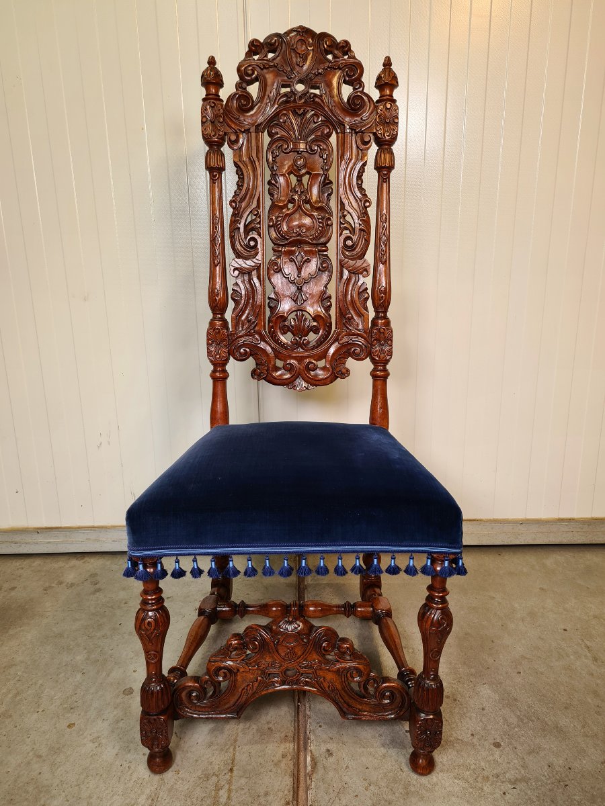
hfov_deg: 53.1
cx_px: 302
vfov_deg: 67.3
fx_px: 606
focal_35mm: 26
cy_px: 403
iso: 80
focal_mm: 5.4
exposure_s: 1/50
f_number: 1.8
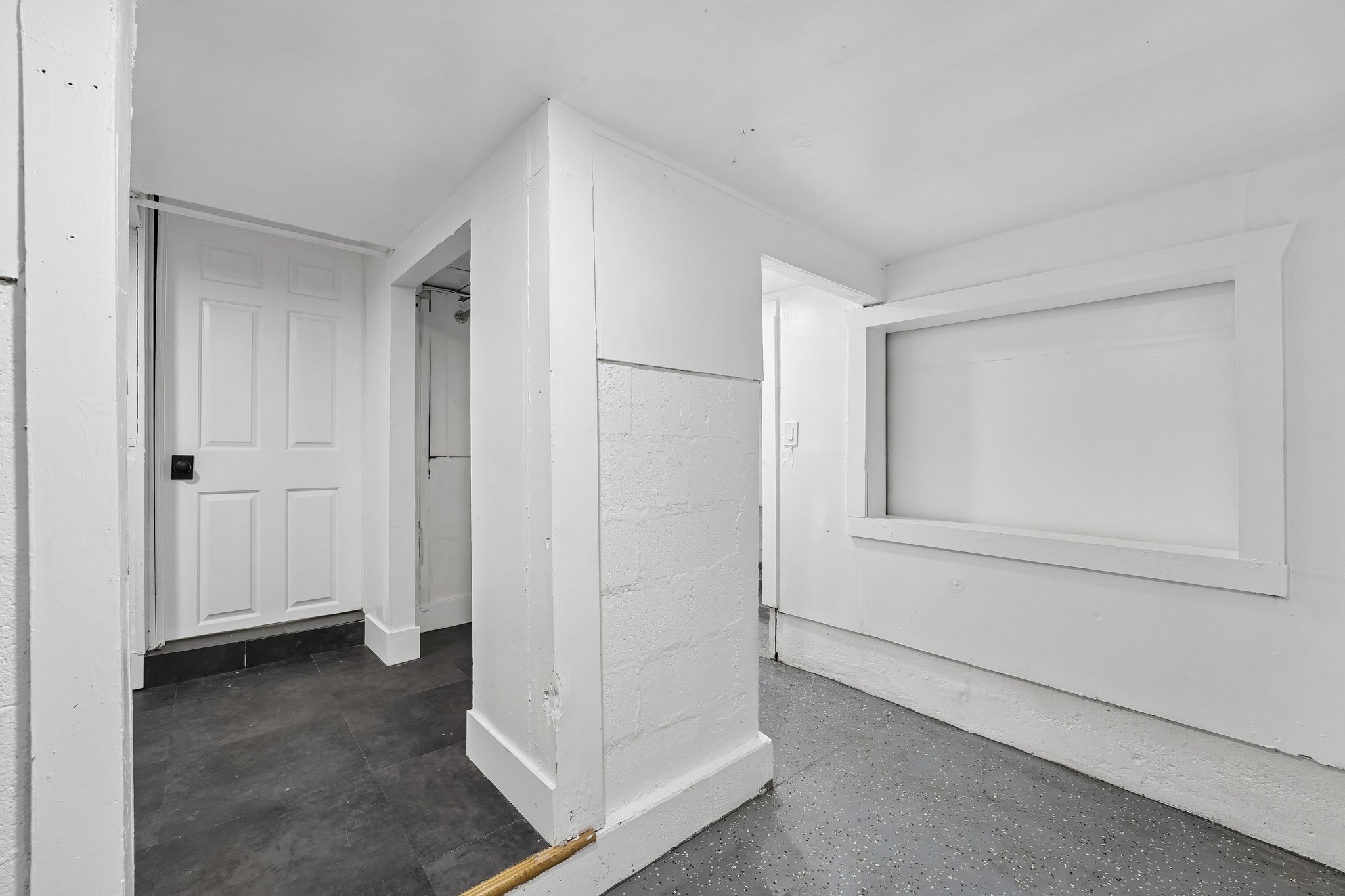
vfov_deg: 81.2
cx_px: 672
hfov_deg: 104.3
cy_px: 448
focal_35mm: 14
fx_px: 523
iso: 640
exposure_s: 1/30
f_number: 8
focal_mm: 14
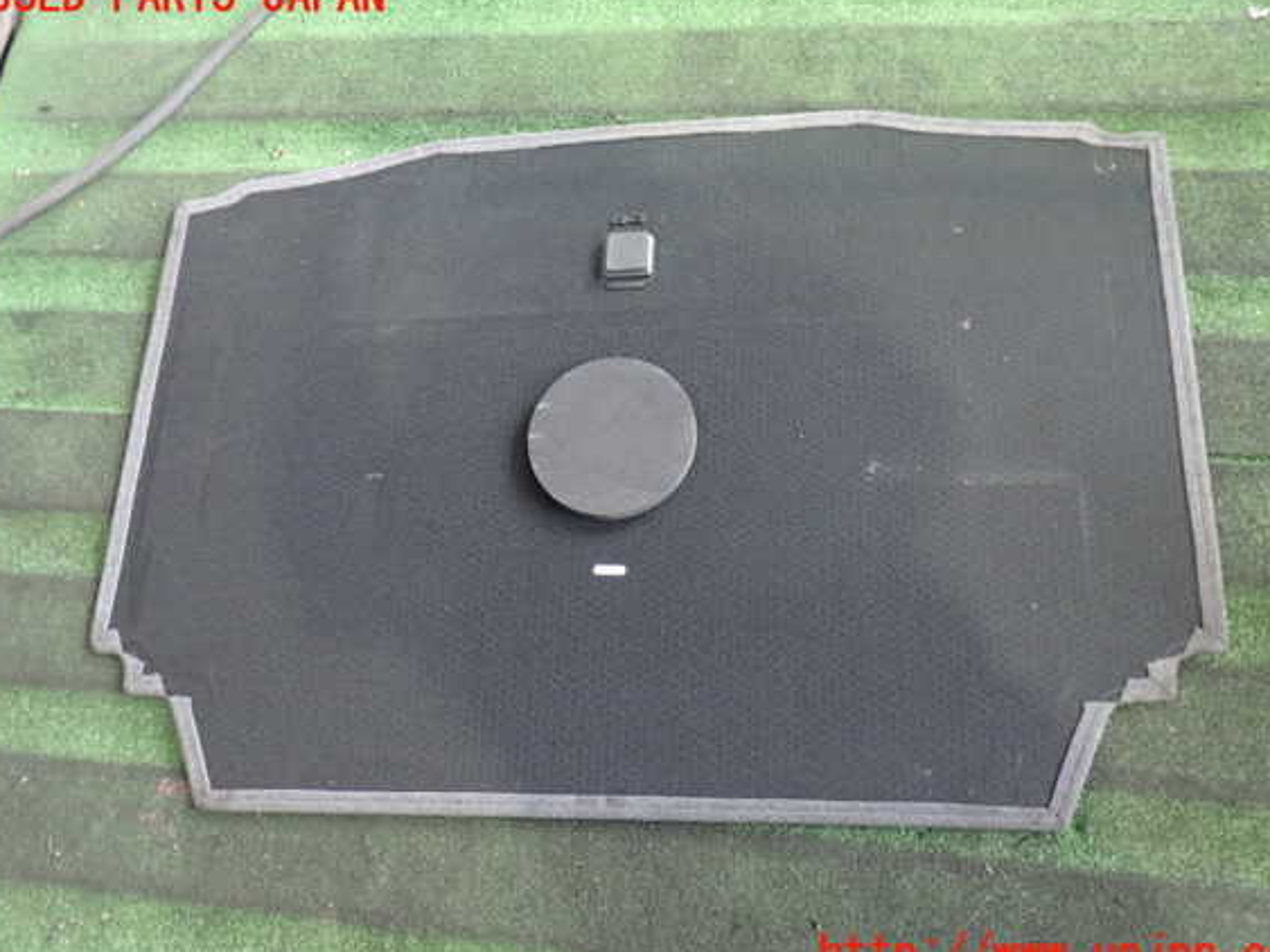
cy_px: 476
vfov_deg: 44.1
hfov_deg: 56.8
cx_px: 652
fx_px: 1174
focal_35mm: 32
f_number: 2.3
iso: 800
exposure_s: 1/30
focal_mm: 5.4
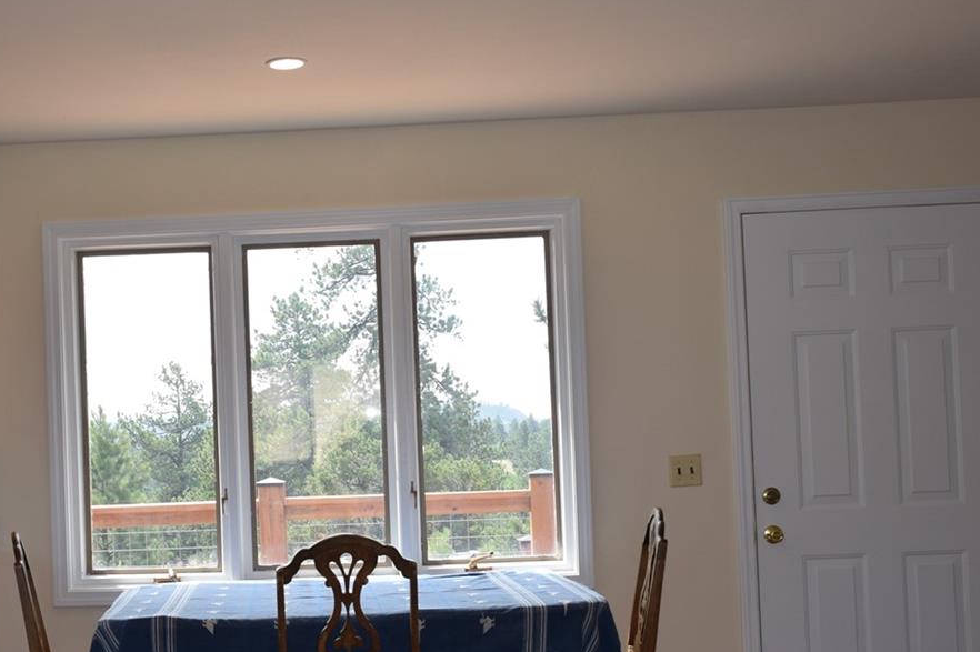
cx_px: 306
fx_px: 1333
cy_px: 421
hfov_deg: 39.7
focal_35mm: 49
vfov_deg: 27.4
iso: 160
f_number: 5.6
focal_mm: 18
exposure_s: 1/125
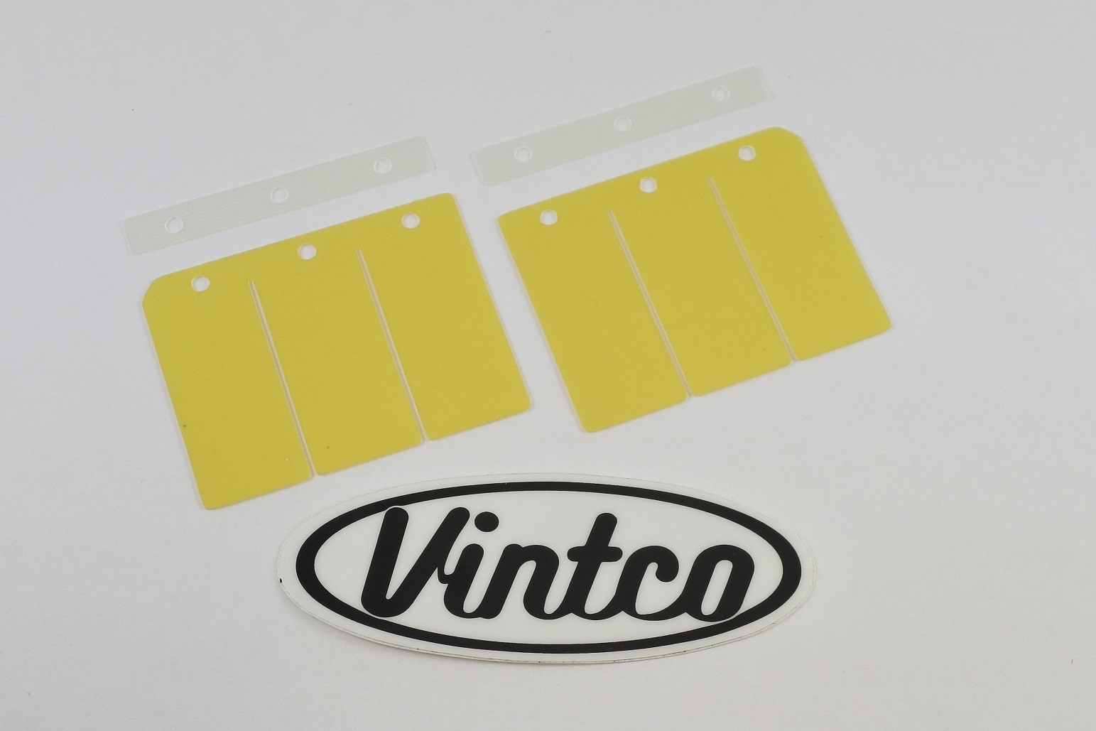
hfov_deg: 55.8
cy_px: 366
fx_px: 1035
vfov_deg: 38.9
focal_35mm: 34
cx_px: 548
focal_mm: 12.8
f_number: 4
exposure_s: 1/250
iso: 400
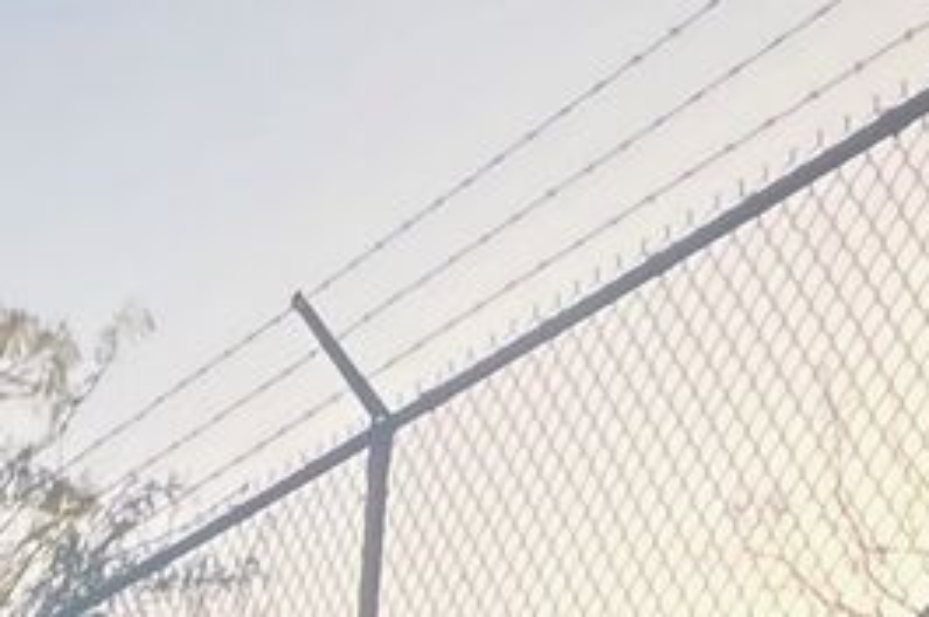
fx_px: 2809
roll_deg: +0.2
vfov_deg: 9.2
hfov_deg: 14.1
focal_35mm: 109
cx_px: -1178
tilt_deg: -9.9
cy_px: 2000
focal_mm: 1.57
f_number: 1.8
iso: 32
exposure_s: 1/165
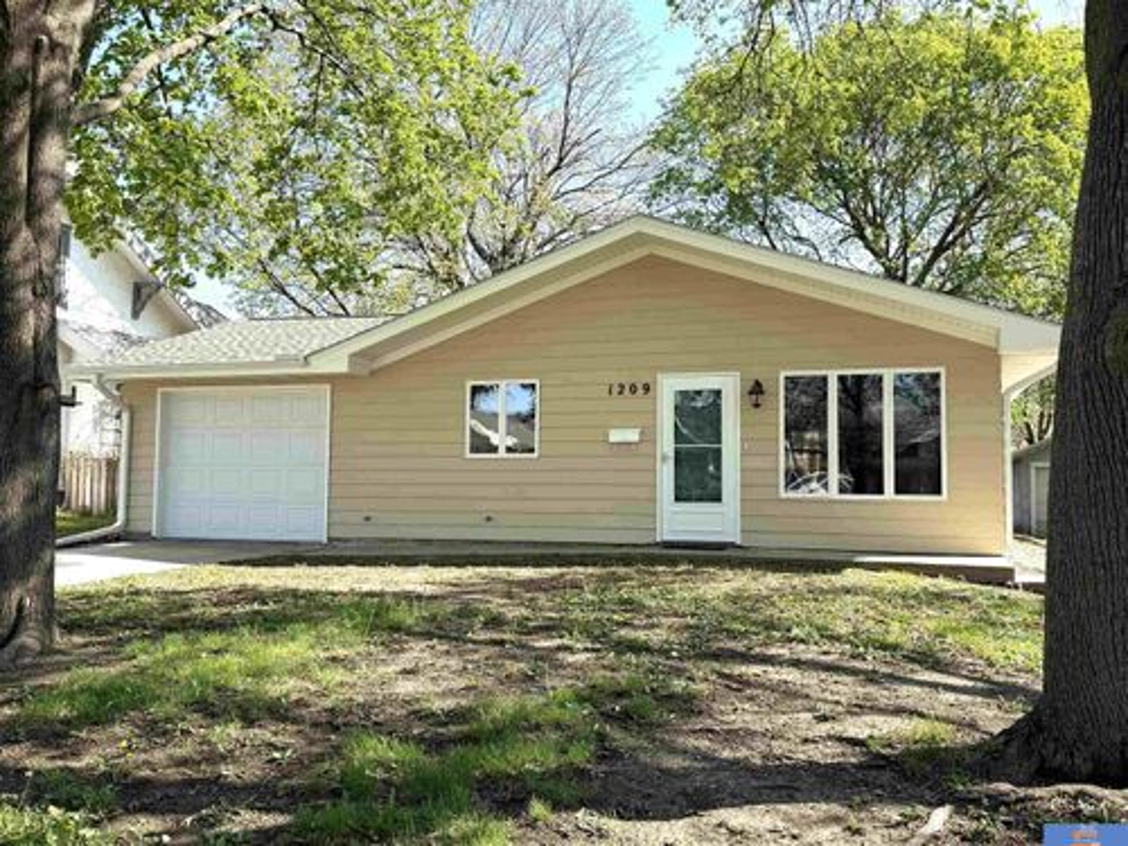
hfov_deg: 58.4
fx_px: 1010
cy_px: 423
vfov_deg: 45.4
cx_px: 564
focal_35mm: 31
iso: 80
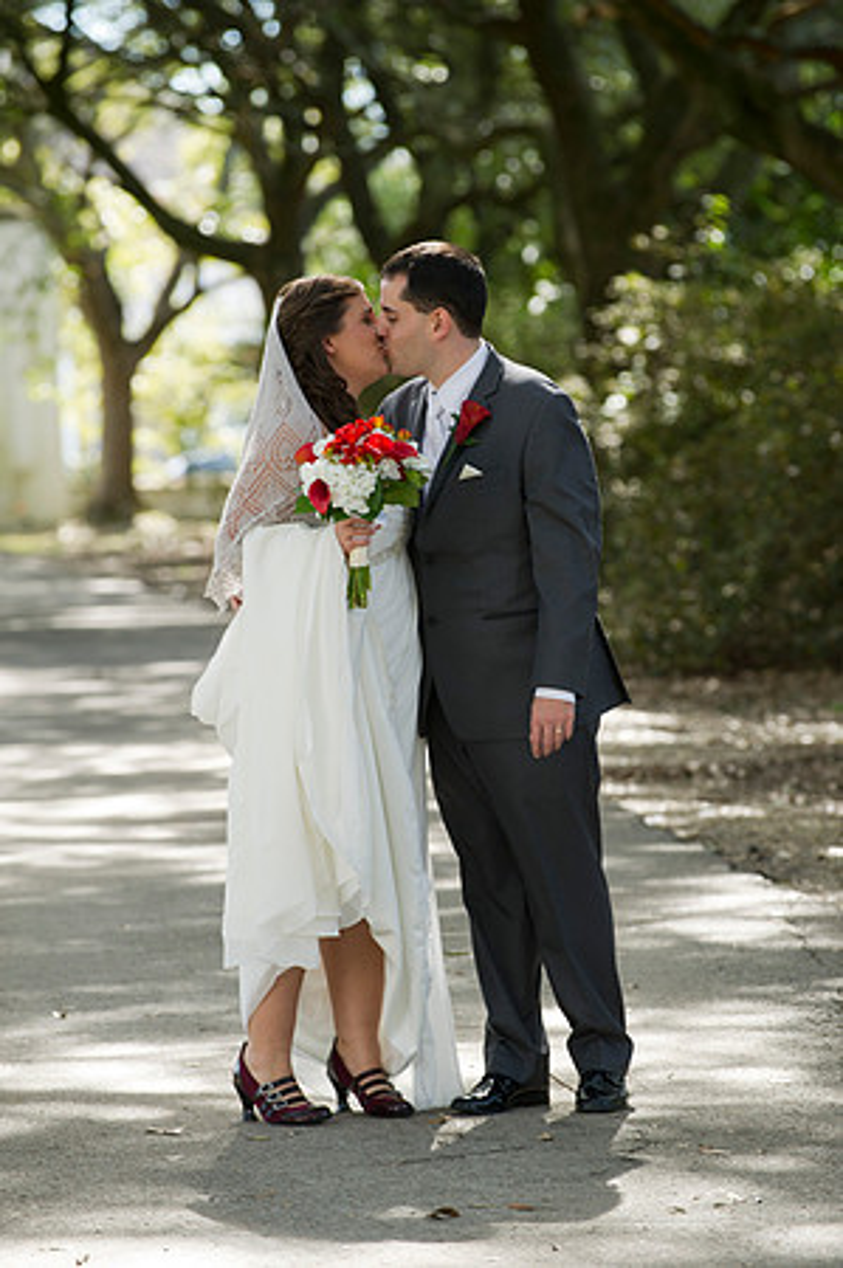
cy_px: 634
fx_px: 7041
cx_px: 422
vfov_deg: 10.3
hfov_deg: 6.9
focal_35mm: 200
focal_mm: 200
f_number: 4
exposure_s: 1/125
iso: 320
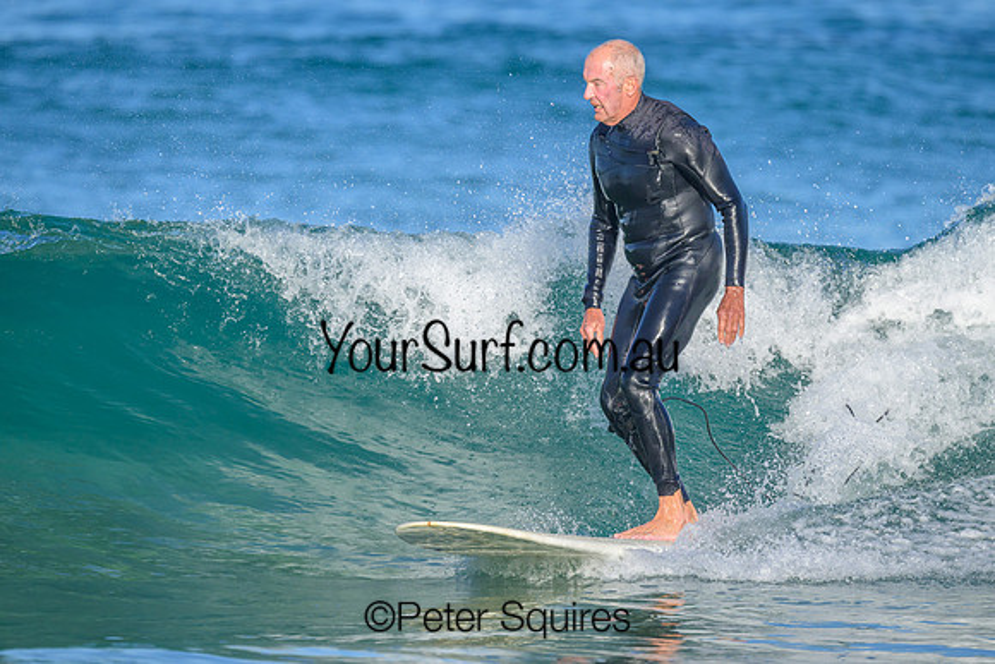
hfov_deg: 2.3
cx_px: 564
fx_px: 25071
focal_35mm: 907
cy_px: 300
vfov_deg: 1.5
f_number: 6.3
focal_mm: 800
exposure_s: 1/2000
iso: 360
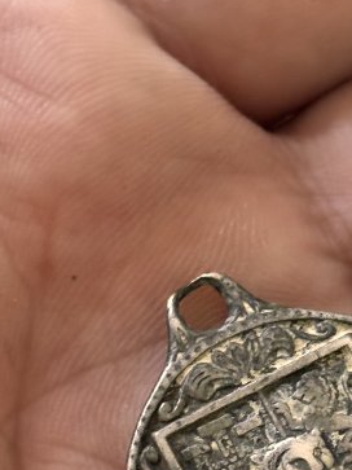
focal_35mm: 172
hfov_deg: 8.6
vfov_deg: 11.5
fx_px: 2333
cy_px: 350
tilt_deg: -65.2
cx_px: 282
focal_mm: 5.96
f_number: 1.6
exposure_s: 1/26
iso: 400
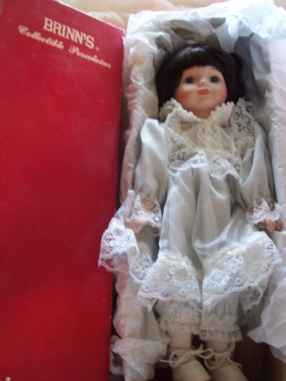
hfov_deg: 38.7
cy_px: 190
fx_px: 408
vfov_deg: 50.1
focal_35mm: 37
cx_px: 143
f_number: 2.8
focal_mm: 5.6
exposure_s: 1/10
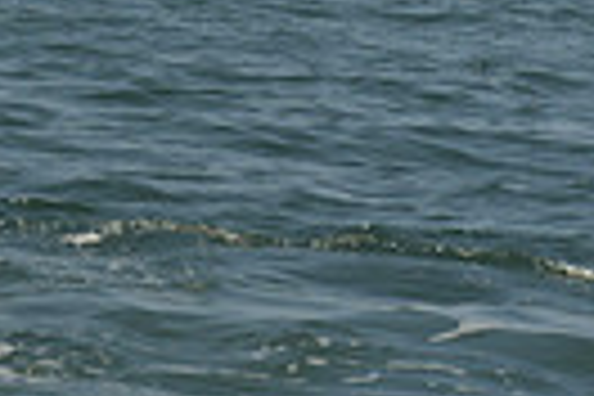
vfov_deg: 2.4
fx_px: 9437
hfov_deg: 3.6
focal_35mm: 572
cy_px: -886
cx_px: -254
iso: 280
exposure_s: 1/500
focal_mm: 130
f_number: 16
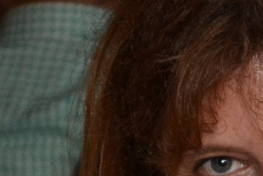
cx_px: 373
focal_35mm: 523
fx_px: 3821
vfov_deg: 2.6
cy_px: 305
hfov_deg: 3.9
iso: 800
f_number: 5.3
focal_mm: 65
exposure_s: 1/60
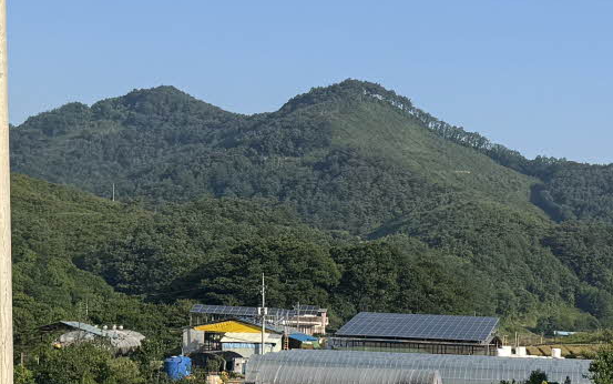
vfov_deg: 14.1
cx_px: 642
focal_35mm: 92
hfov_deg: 21.6
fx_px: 1537
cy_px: 341
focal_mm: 6.76
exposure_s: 1/3413
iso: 80
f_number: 1.78
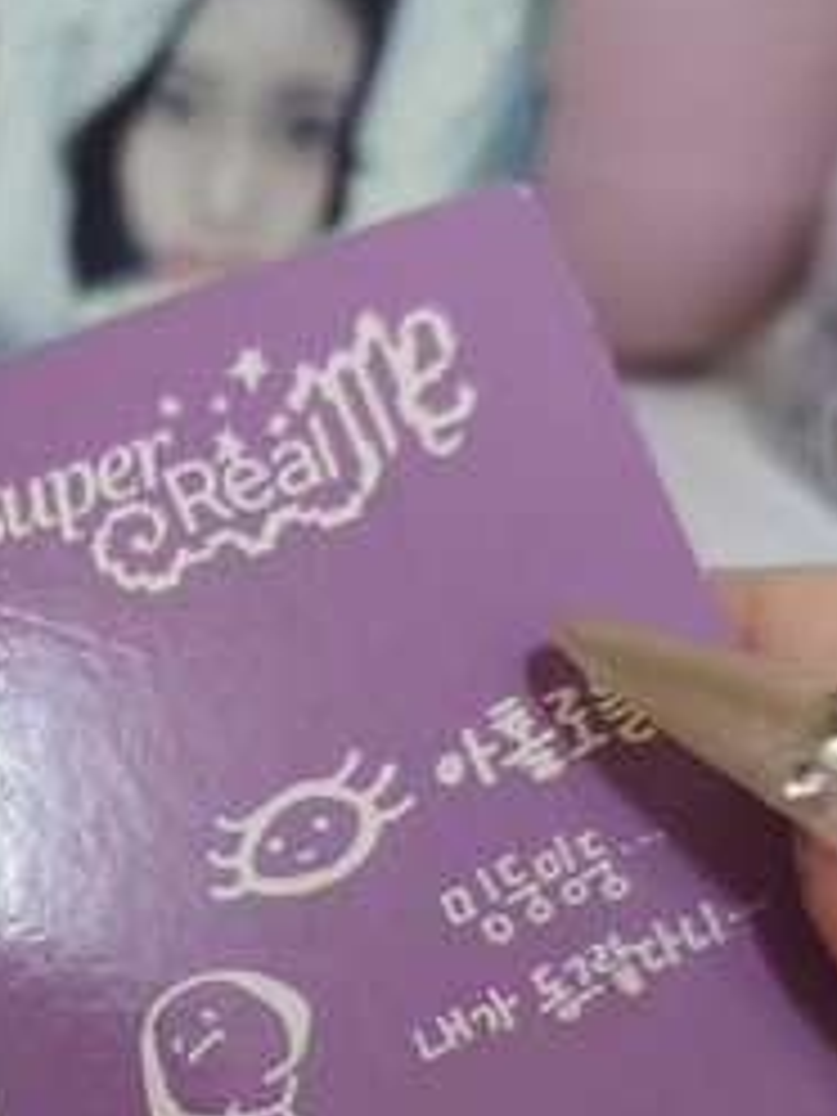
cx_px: 9
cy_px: 1028
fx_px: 1805
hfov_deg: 24.9
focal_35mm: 56
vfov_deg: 32.4
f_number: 1.8
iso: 640
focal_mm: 4.84
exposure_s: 1/40
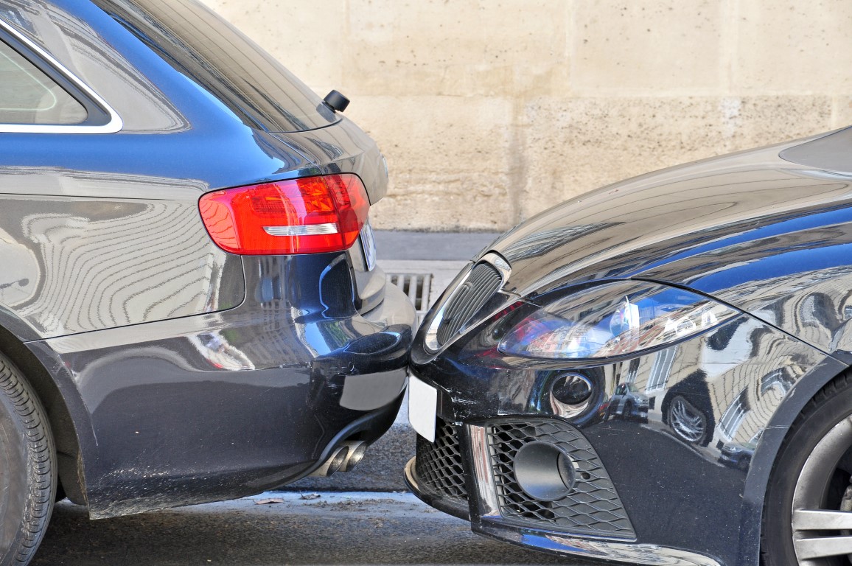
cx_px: 426
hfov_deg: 13.1
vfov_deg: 8.7
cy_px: 283
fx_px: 3723
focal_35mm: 158
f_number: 11
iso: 200
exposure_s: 1/40
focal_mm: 105
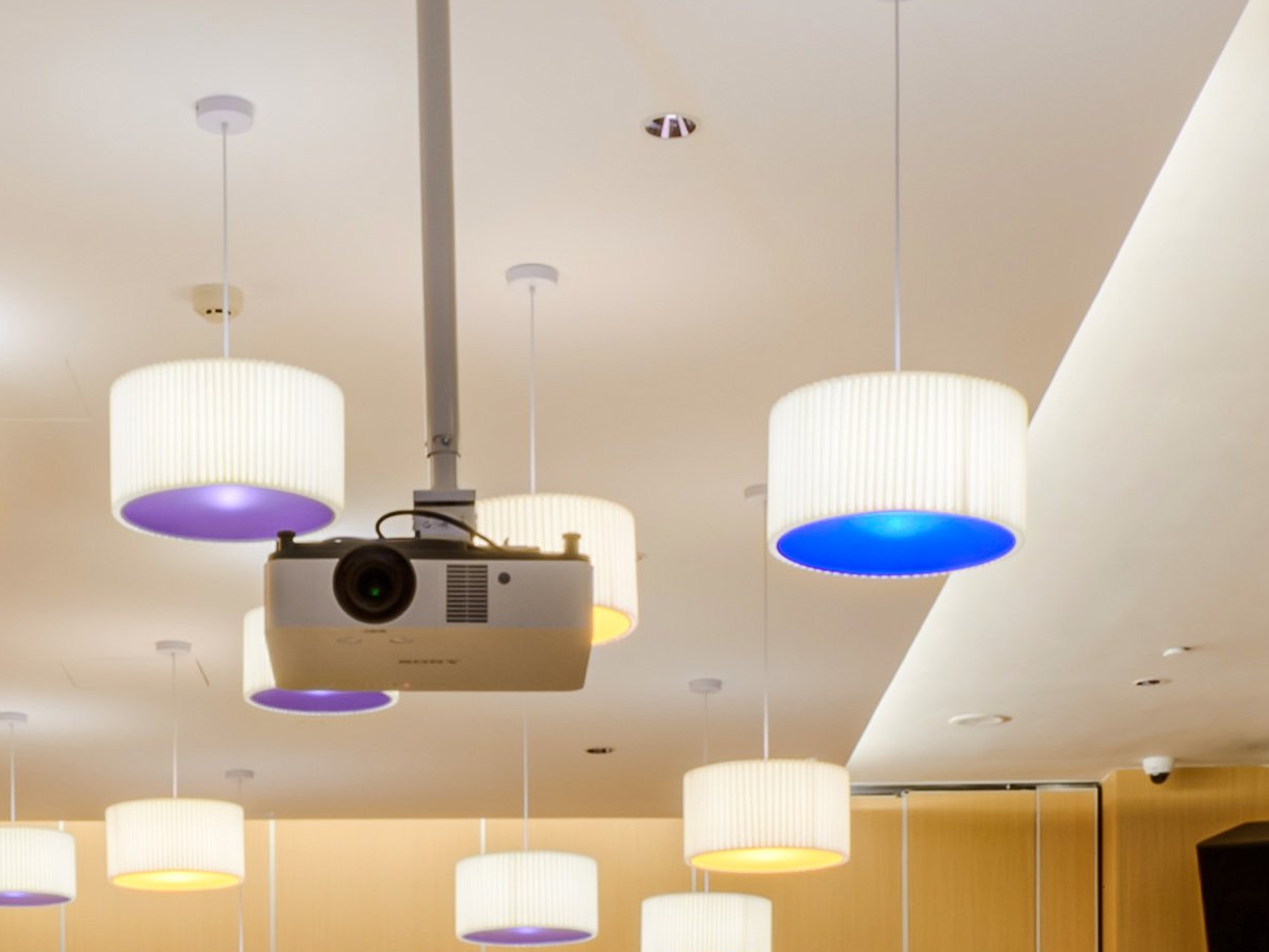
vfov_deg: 16.8
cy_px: 1363
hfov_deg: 24.0
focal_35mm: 81
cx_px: 392
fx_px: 2969
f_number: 20
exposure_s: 1/1.25
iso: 64
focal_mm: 14
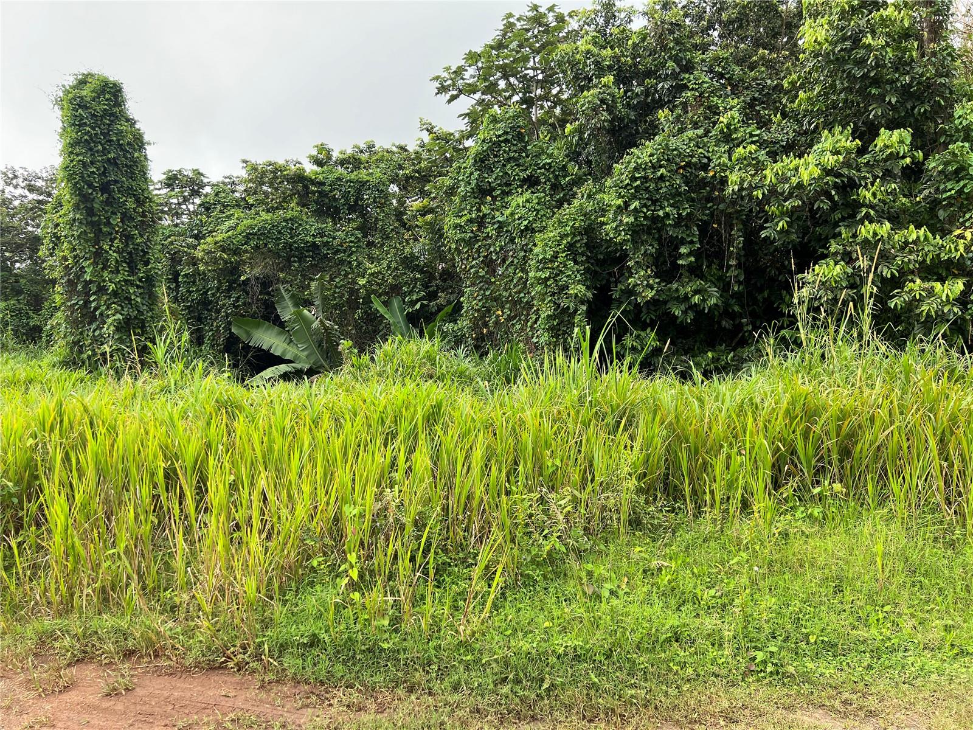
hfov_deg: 67.3
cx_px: 486
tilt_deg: -2.7
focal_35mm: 26
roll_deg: -0.7
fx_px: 731
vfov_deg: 53.1
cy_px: 365
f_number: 1.5
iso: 50
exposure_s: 1/340
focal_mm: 5.7
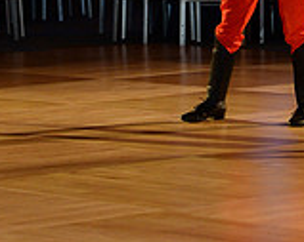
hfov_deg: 6.6
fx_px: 2617
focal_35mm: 291
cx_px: 162
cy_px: -82
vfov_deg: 5.3
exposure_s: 1/250
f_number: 4.5
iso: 2000
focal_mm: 85
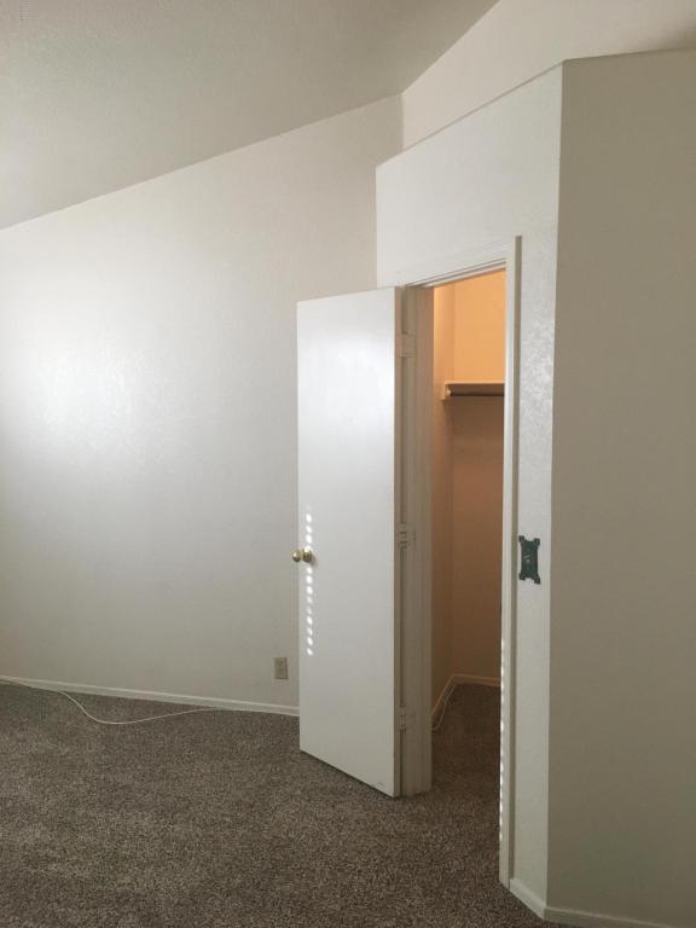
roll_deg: +0.0
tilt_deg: -3.7
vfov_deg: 61.7
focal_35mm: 29
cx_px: 348
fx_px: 777
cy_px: 464
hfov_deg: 48.2
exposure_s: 1/30
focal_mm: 4.15
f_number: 2.2
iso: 40
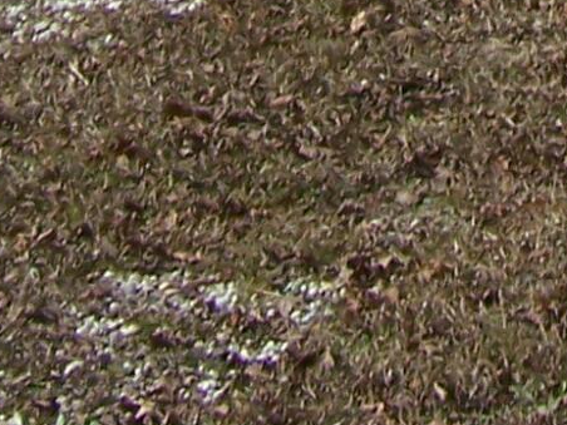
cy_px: -974
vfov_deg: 5.4
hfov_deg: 7.8
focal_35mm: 252
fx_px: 4128
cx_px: 721
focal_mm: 6.3
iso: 64
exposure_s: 1/640
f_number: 4
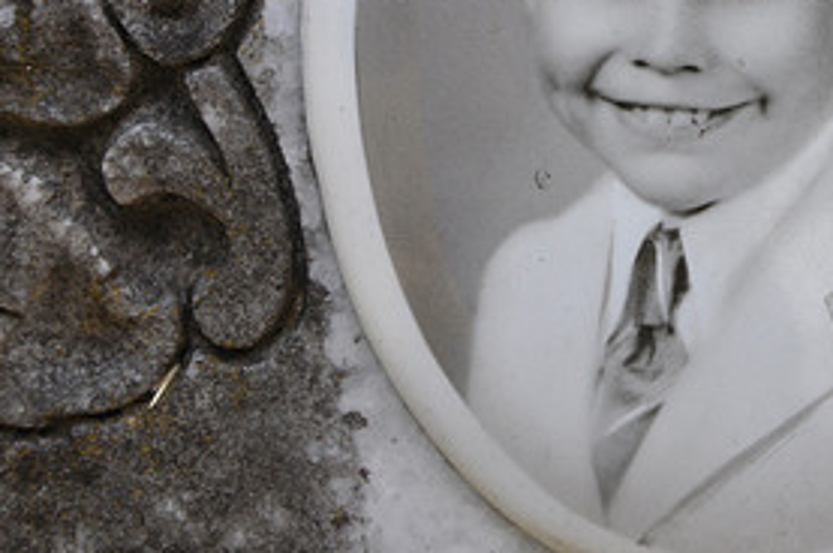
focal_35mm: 207
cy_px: 101
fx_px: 4784
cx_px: 704
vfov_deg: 6.6
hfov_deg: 9.9
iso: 400
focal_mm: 66
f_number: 5.6
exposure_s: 1/125
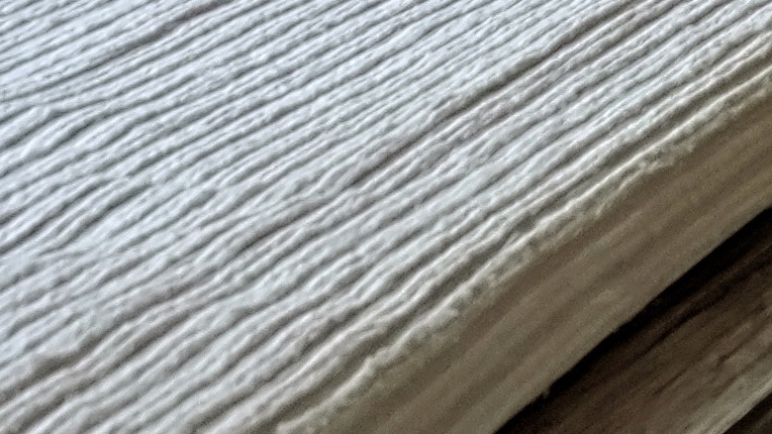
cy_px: -1078
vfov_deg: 7.4
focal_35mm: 133
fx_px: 2722
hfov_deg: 10.3
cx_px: 2471
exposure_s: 1/320
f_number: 2.8
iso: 400
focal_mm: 11
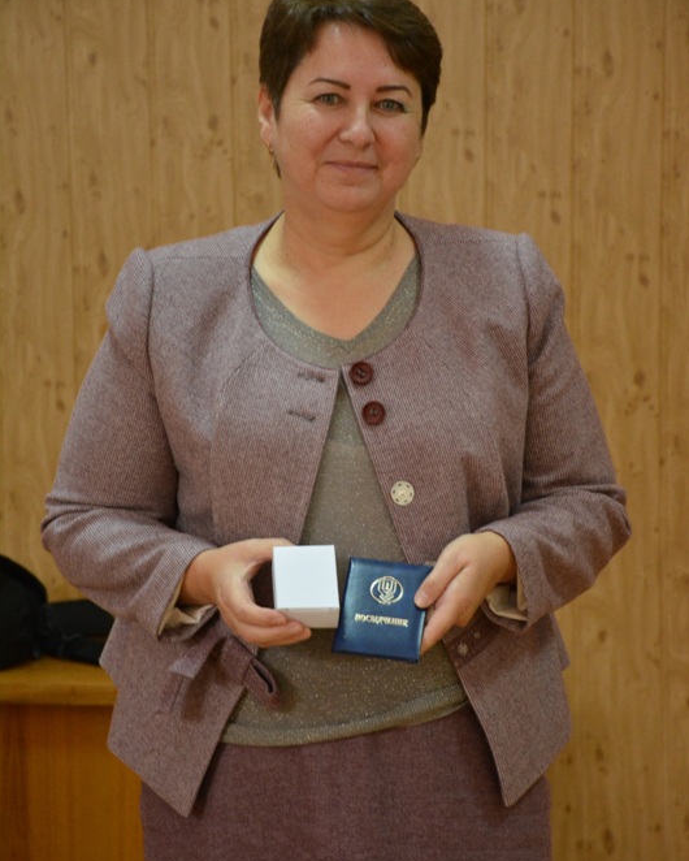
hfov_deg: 10.1
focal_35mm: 153
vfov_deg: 12.6
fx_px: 3898
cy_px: 451
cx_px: 345
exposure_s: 1/60
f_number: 5.3
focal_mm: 90
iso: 2200
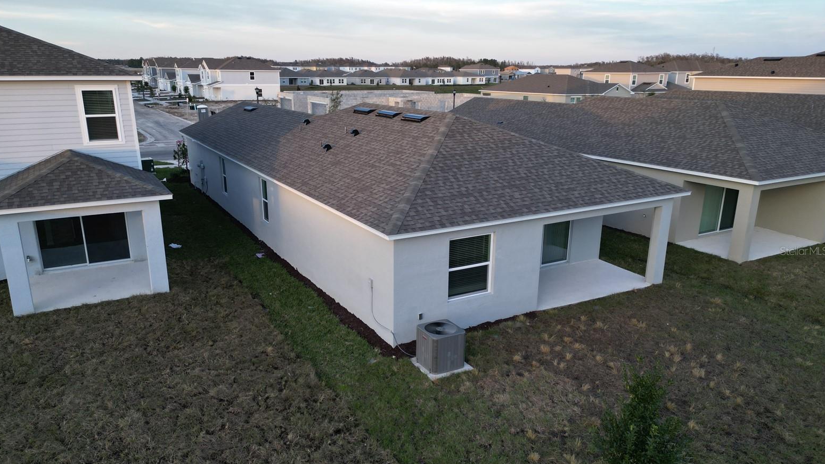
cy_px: 251
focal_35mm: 27
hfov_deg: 69.8
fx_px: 591
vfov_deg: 42.9
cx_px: 404
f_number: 1.7
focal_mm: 6.72
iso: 100
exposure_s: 1/200
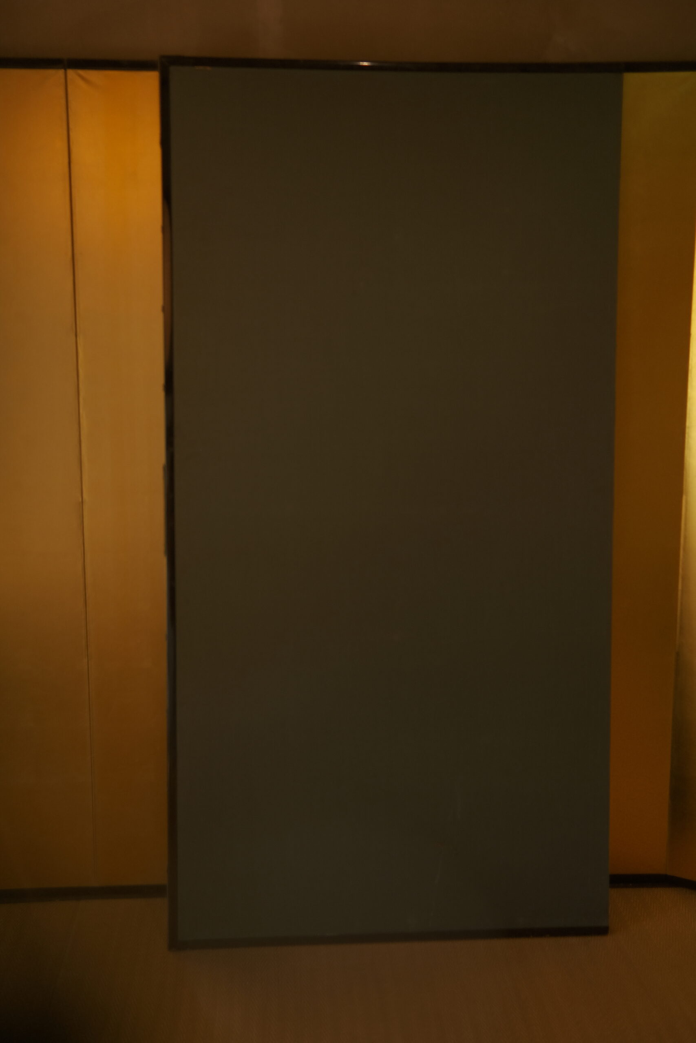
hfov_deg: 27.0
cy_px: 522
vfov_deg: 39.6
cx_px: 348
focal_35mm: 50
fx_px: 1450
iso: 250
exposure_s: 1/250
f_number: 1.4
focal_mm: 33
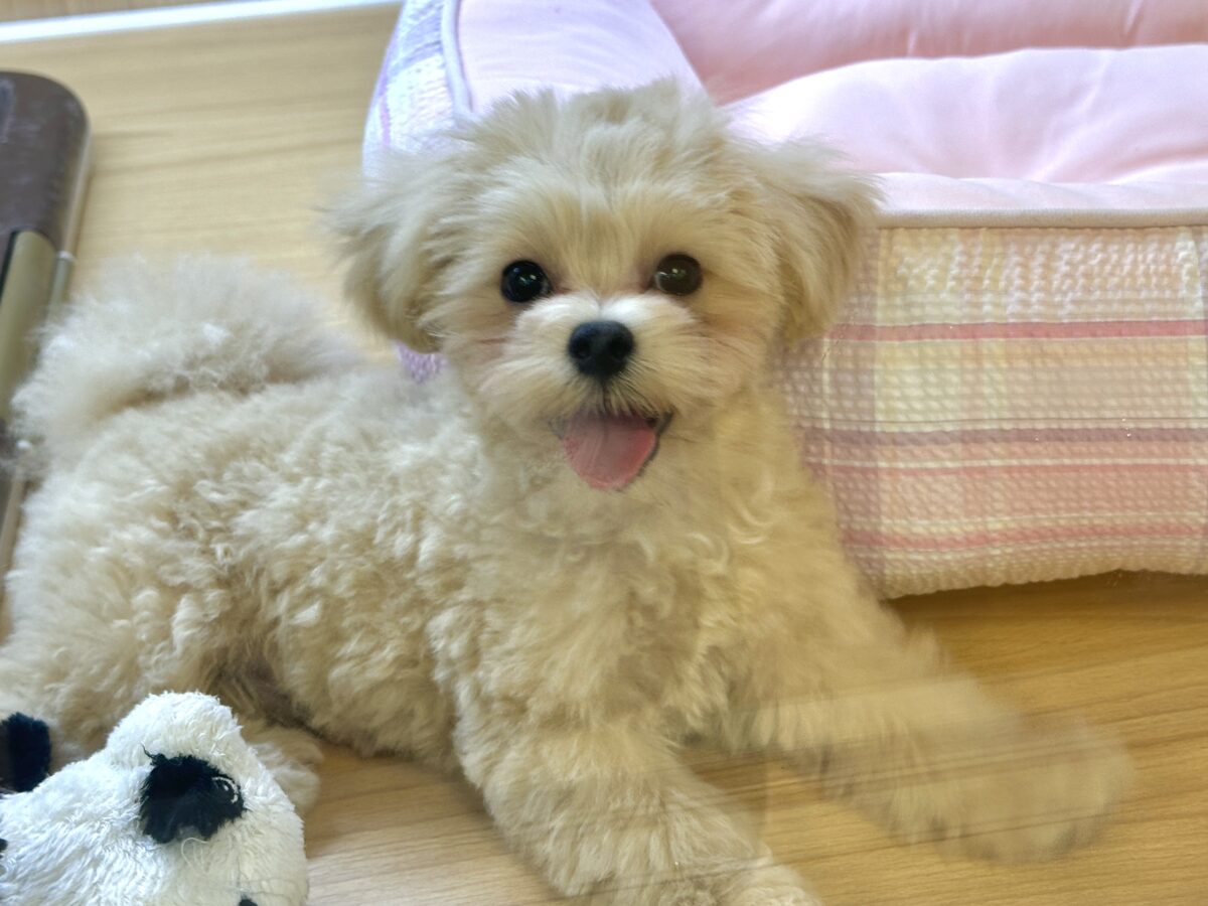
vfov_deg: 30.3
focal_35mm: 48
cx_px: 604
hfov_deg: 39.7
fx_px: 1675
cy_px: 453
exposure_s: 1/100
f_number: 1.78
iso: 50
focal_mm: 6.86
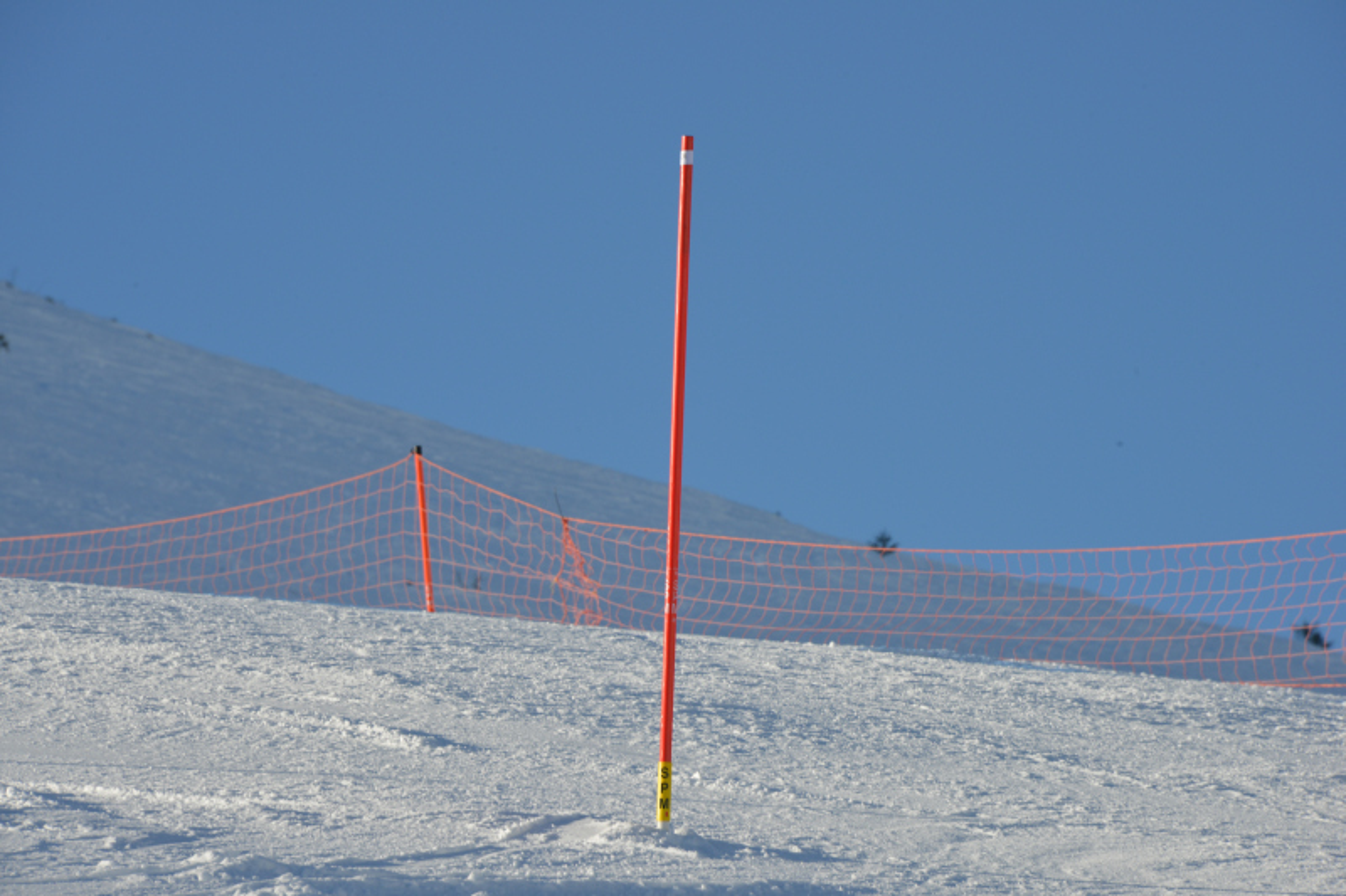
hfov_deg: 6.9
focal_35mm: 300
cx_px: 673
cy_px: 448
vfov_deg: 4.6
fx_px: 11214
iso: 400
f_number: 18
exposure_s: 1/320
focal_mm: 300
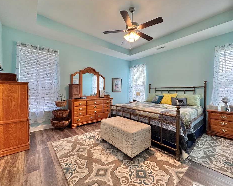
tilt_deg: -1.5
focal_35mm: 15
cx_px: 117
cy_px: 93
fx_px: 103
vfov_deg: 84.0
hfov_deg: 96.8
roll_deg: -0.2
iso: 160
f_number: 2.2
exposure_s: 1/120
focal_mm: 2.22
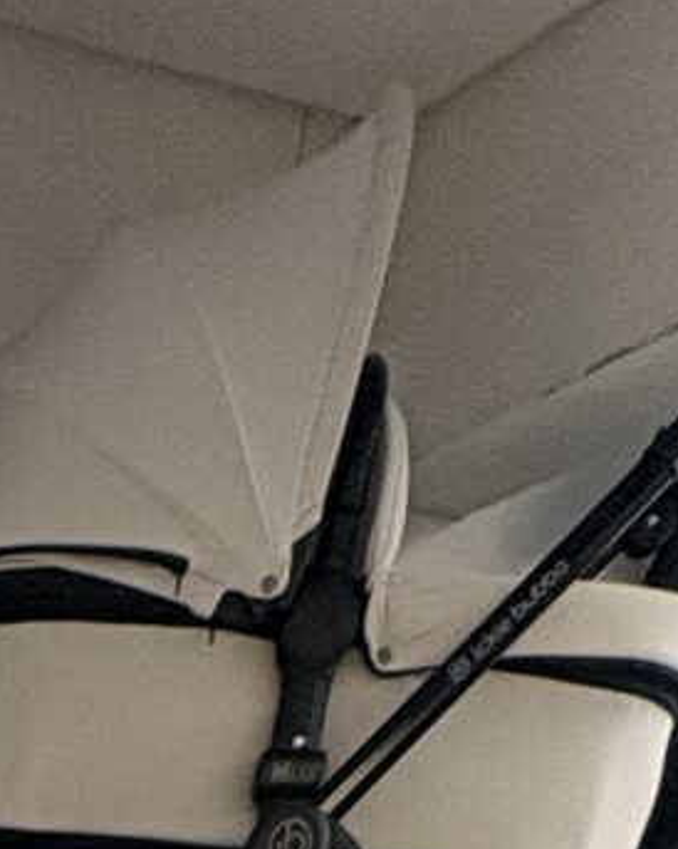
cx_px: -737
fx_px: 2561
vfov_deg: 9.9
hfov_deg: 12.9
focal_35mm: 102
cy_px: 2881
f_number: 2.2
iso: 125
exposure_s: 1/50
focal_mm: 2.22
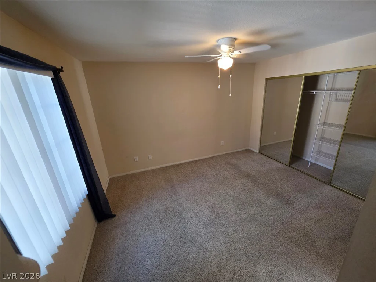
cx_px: 188
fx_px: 141
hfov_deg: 106.2
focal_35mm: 13
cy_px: 141
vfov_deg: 89.9
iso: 250
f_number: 1.9
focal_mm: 2.2
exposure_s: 1/120
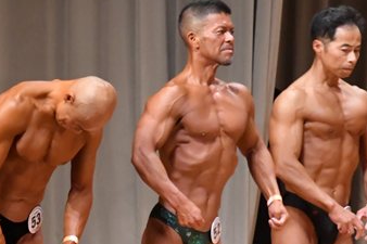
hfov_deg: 3.3
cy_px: 254
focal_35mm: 619
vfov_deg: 2.2
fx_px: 6307
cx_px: -40
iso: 7200
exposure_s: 1/400
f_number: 5.6
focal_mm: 180
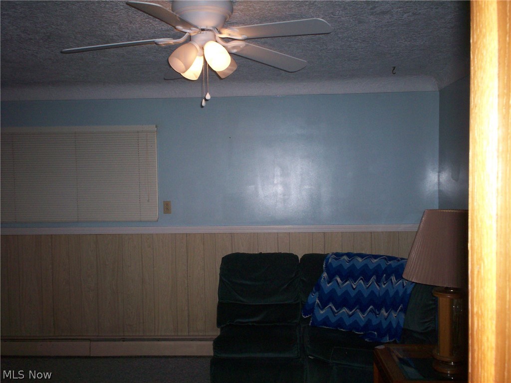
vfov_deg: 39.7
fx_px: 531
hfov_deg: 51.4
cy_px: 192
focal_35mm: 36
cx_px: 256
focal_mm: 6
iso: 140
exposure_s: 1/60
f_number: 4.5
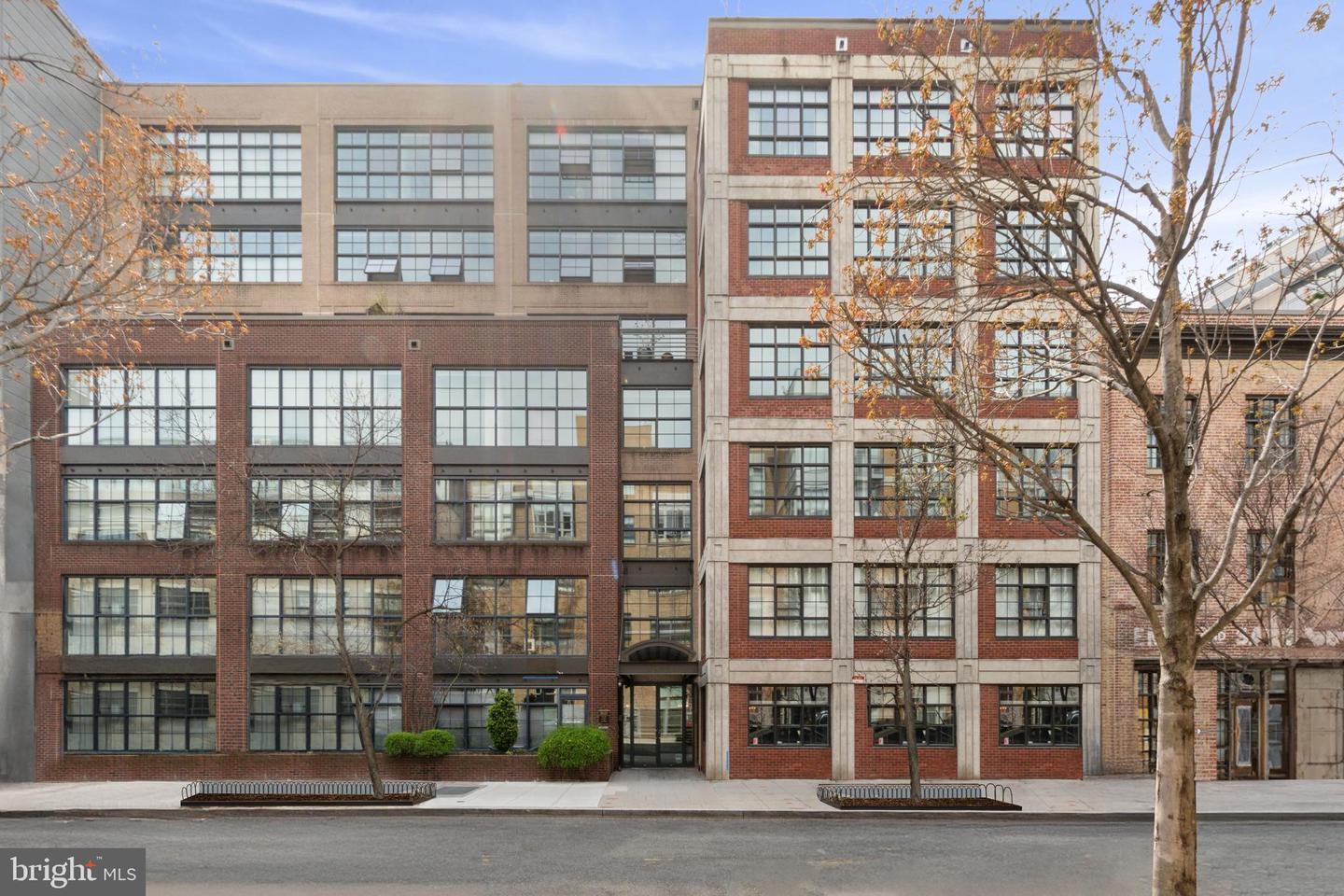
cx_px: 672
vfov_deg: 77.3
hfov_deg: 100.4
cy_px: 448
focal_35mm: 15
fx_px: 560
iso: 200
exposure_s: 1/40
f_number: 20
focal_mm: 10
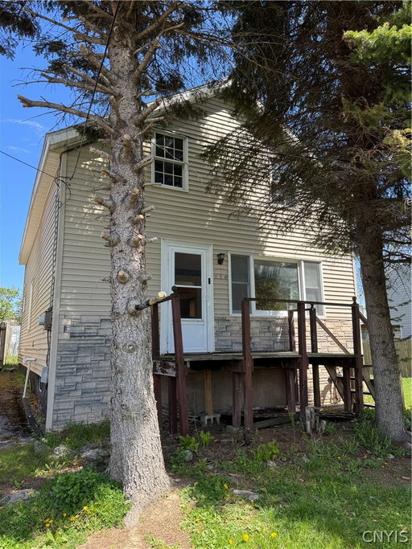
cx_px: 206
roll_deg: +1.2
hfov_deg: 56.8
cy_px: 274
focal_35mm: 24
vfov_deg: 71.6
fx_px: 381
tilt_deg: +10.1
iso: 80
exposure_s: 1/1059
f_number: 1.78
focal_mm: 6.76
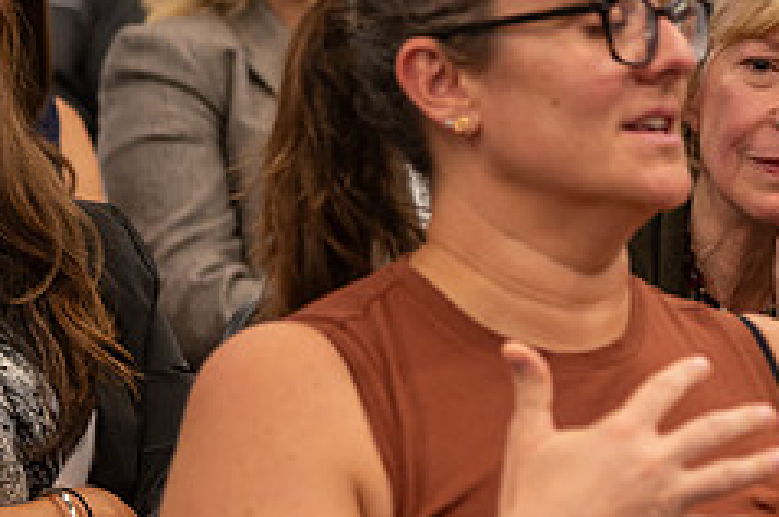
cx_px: 517
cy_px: 281
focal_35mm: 244
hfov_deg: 8.4
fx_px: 5273
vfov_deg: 5.6
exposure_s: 1/160
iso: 1600
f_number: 4
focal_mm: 100
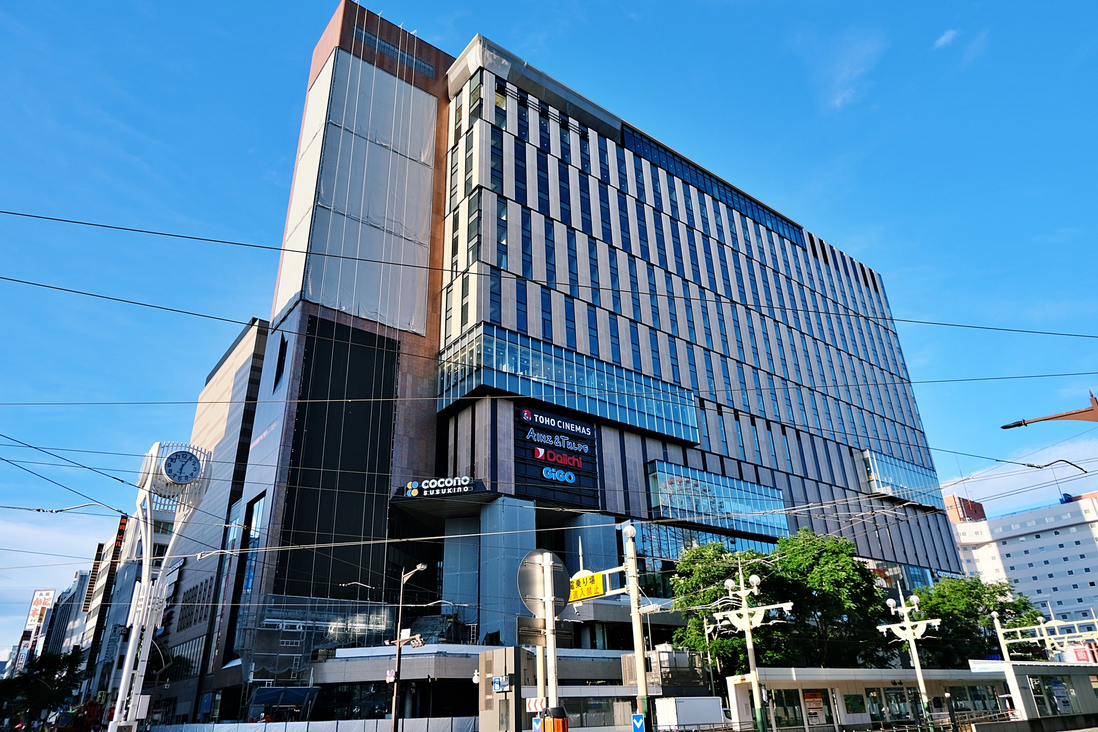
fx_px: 701
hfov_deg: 76.1
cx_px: 549
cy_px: 366
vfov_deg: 55.1
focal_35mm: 23
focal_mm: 15.2
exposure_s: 1/600
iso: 320
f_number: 5.6
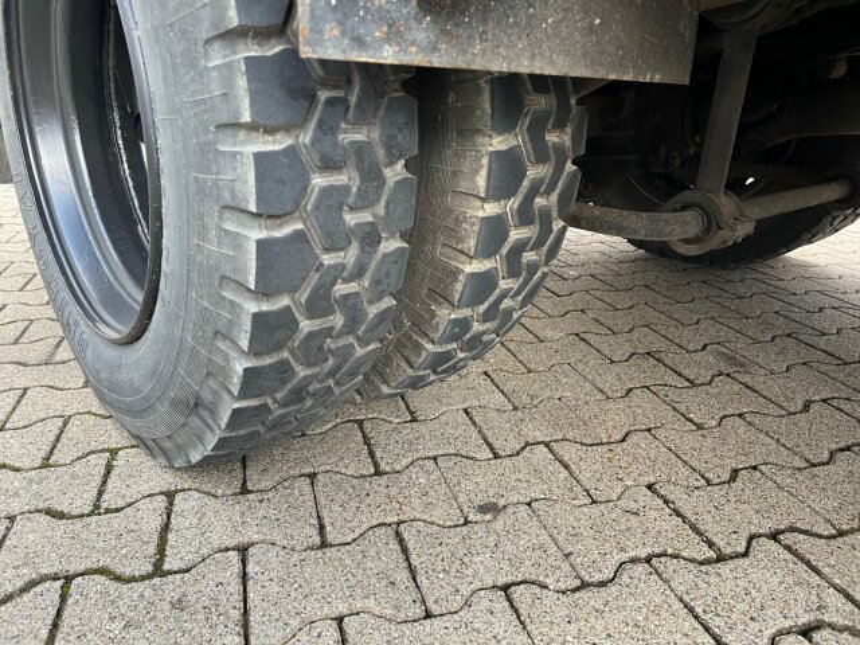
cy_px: 322
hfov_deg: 67.3
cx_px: 430
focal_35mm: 26
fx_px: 646
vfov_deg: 53.1
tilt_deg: -19.0
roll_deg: +0.8
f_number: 1.5
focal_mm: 5.7
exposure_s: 1/83
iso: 125
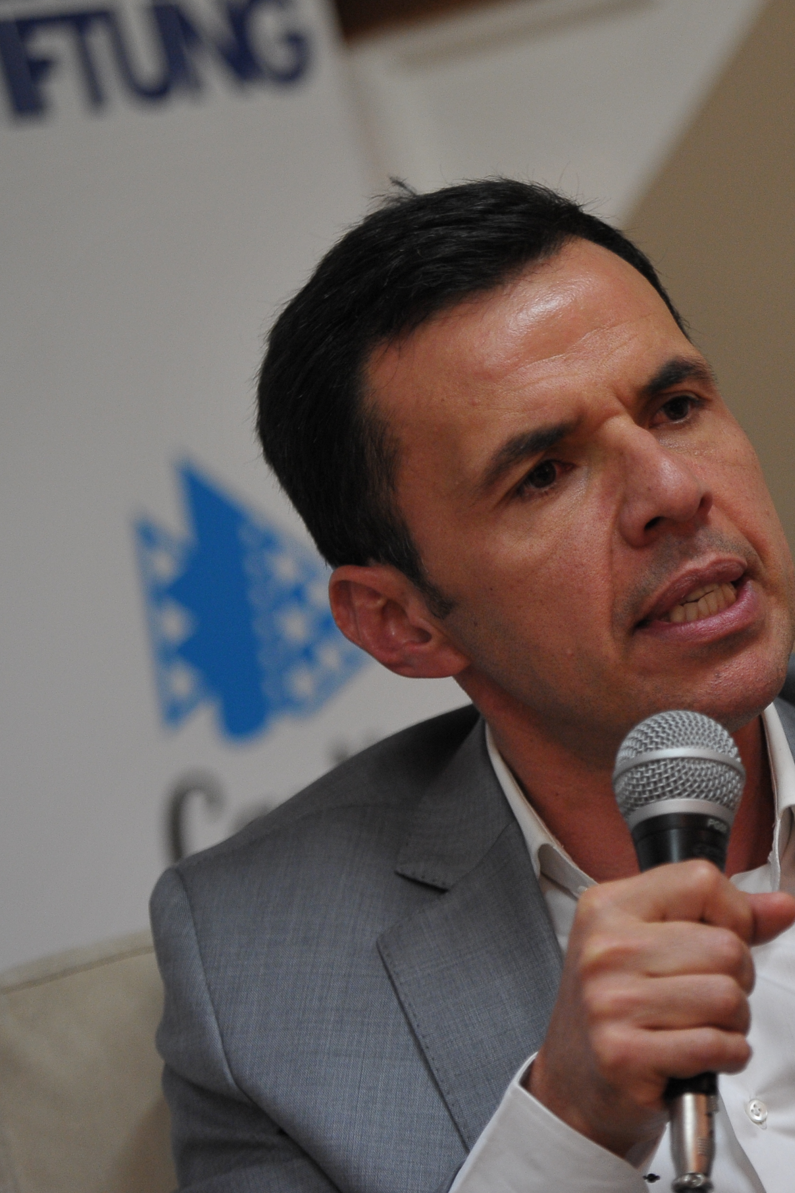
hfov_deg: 6.6
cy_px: 647
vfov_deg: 10.0
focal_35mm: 206
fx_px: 6823
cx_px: 926
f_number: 2.8
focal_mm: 120
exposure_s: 1/200
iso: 2000
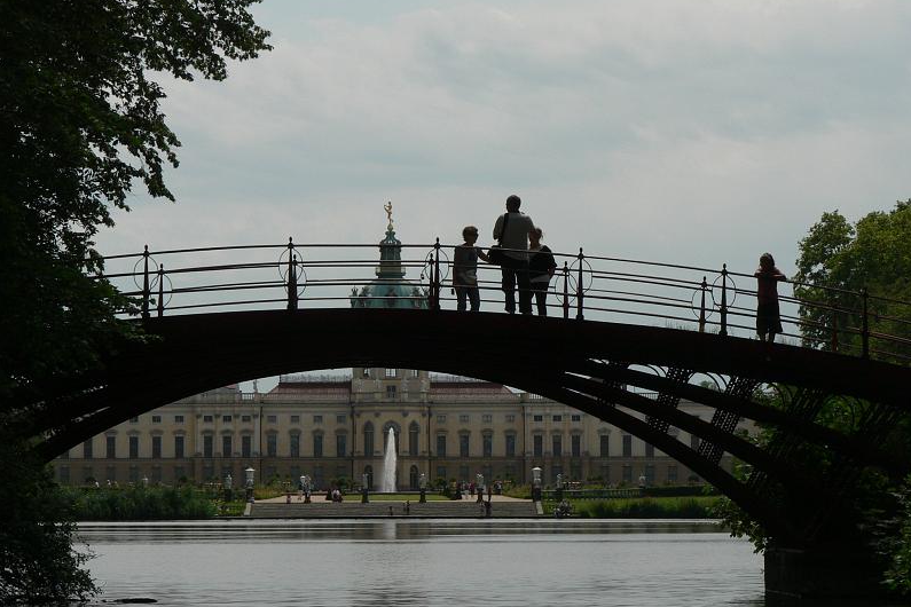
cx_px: 456
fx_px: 3998
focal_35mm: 158
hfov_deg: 13.0
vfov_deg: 8.7
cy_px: 329
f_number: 5.6
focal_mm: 25.1
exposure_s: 1/800
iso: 80
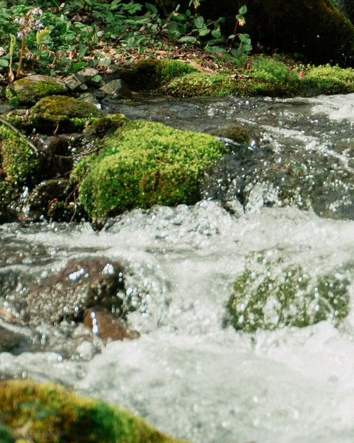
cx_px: 646
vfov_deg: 6.9
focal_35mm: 282
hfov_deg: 5.4
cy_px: 205
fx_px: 3693
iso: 80
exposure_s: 1/400
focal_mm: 54
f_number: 2.8
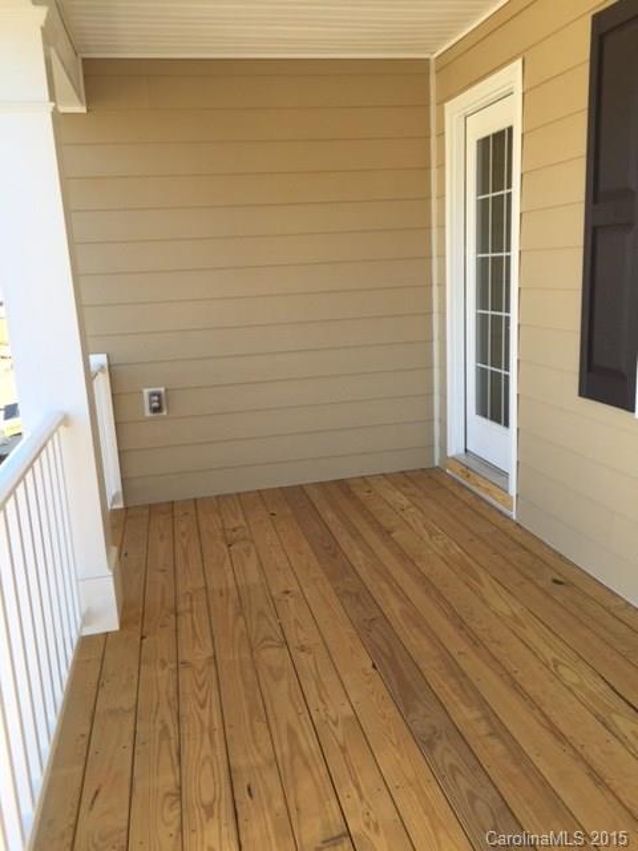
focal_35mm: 29
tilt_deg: -10.7
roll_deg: +3.1
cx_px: 319
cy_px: 426
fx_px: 713
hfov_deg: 48.2
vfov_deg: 61.7
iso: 32
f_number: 2.2
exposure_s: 1/408
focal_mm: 4.15
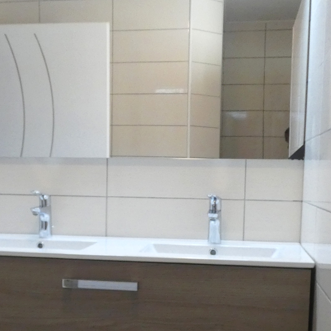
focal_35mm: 54
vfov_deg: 31.2
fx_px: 584
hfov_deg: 31.5
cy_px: 240
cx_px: 121
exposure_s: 1/60
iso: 400
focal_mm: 3.6
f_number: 2.8
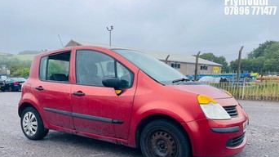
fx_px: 214
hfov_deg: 66.1
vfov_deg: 39.7
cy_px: 102
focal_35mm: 29
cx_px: 140
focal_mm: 4.2
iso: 32
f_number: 1.6
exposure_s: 1/678
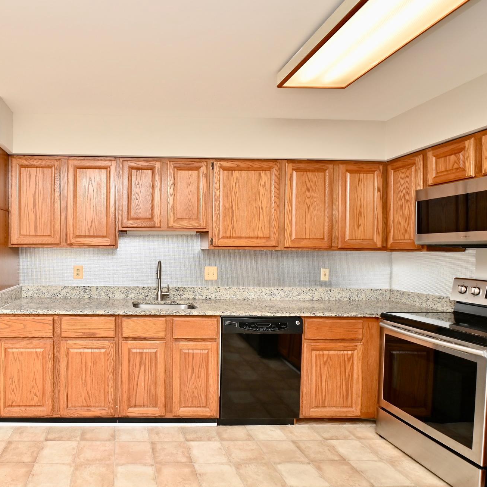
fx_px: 318
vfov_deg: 74.8
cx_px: 119
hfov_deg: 69.6
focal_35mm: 20
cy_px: 242
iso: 200
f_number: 7.1
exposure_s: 1/30
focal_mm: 10
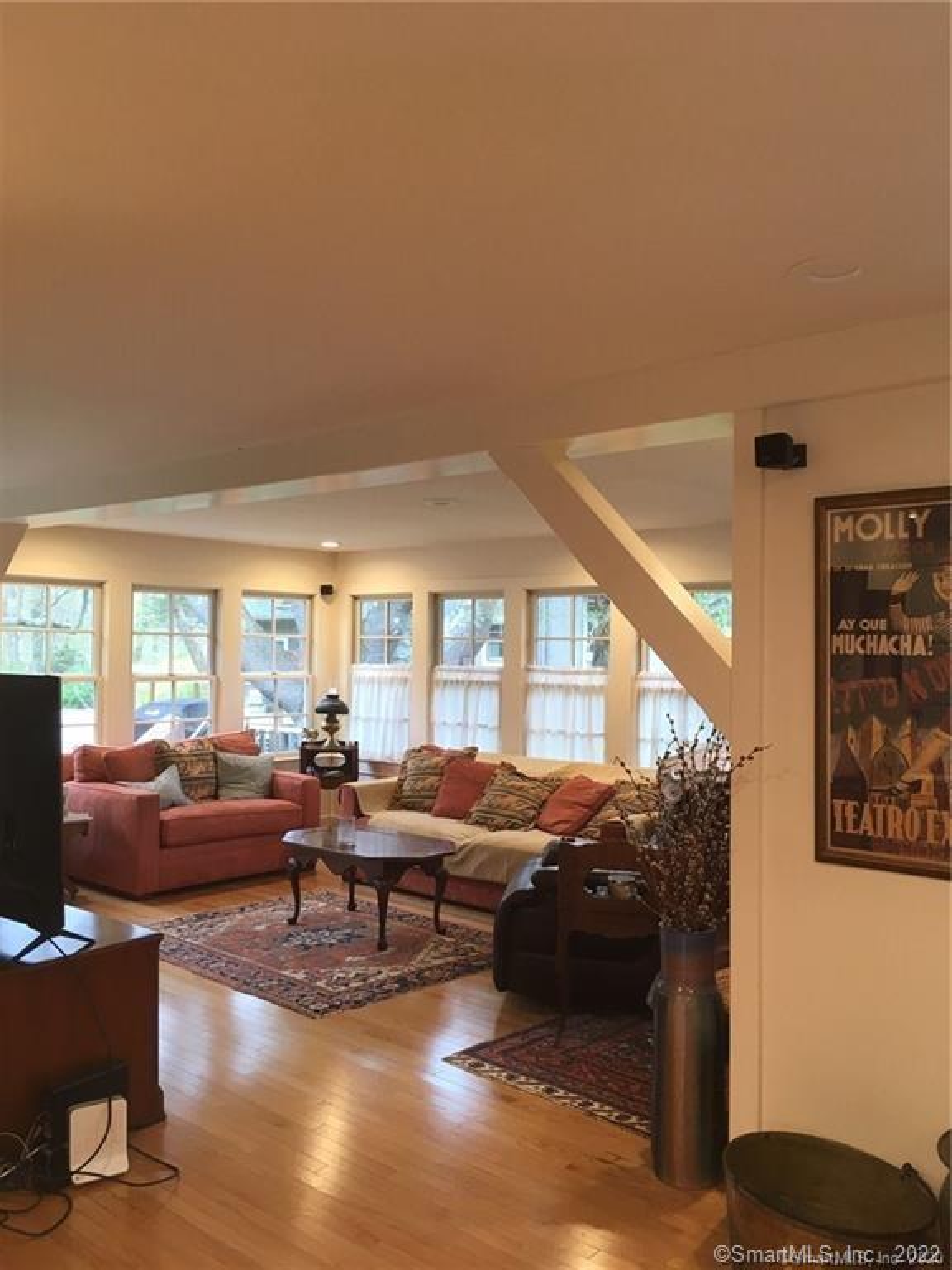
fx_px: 1063
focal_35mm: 29
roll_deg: -0.9
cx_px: 476
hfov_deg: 48.2
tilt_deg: -1.4
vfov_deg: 61.7
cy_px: 635
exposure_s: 1/30
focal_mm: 4.15
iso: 64
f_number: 2.2
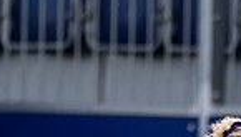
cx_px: 324
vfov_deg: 0.3
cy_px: 291
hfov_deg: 0.5
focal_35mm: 4347
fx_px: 27815
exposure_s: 1/2000
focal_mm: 560
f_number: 4
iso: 500
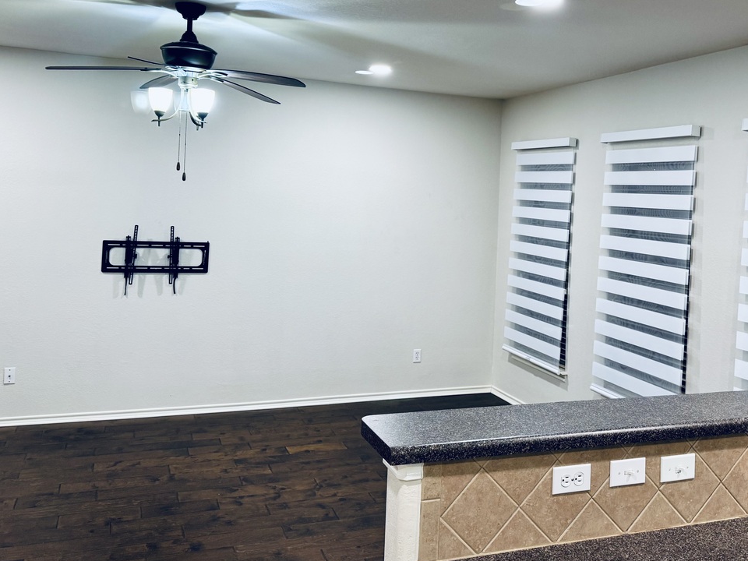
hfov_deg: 50.8
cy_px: 190
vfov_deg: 39.2
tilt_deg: +0.2
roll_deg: -2.8
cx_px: 472
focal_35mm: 36
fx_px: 778
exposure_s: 1/60
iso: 160
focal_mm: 6.76
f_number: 1.78
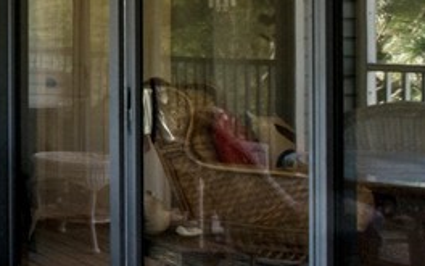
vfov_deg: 19.9
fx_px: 730
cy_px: -13
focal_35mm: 63
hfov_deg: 19.7
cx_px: -404
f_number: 16
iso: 400
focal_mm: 10
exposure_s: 1/8
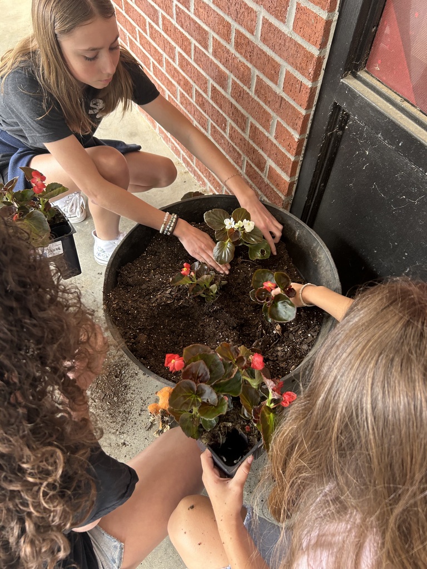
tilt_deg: -56.3
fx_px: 428
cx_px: 214
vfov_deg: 67.3
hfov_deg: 53.1
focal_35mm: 26
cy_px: 284
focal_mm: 5.7
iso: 125
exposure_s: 1/82
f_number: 1.5
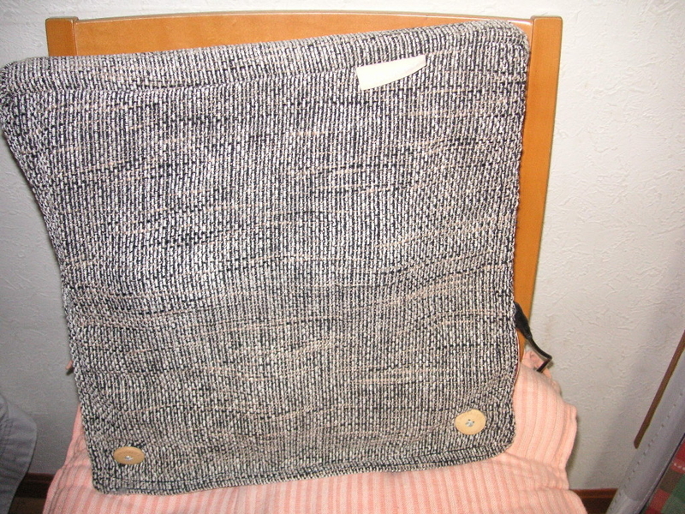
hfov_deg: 50.1
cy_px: 257
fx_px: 732
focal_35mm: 37
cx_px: 342
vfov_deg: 38.7
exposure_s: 1/45
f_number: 2.8
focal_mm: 6.1
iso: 160
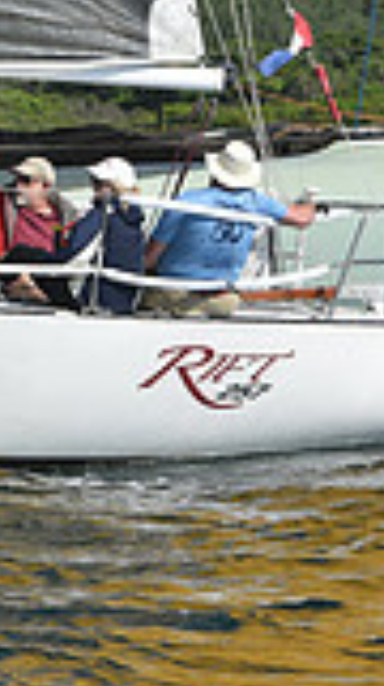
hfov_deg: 2.6
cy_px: 296
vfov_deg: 4.8
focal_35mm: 454
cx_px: -585
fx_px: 8257
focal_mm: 120
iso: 320
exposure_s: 1/1000
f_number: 10
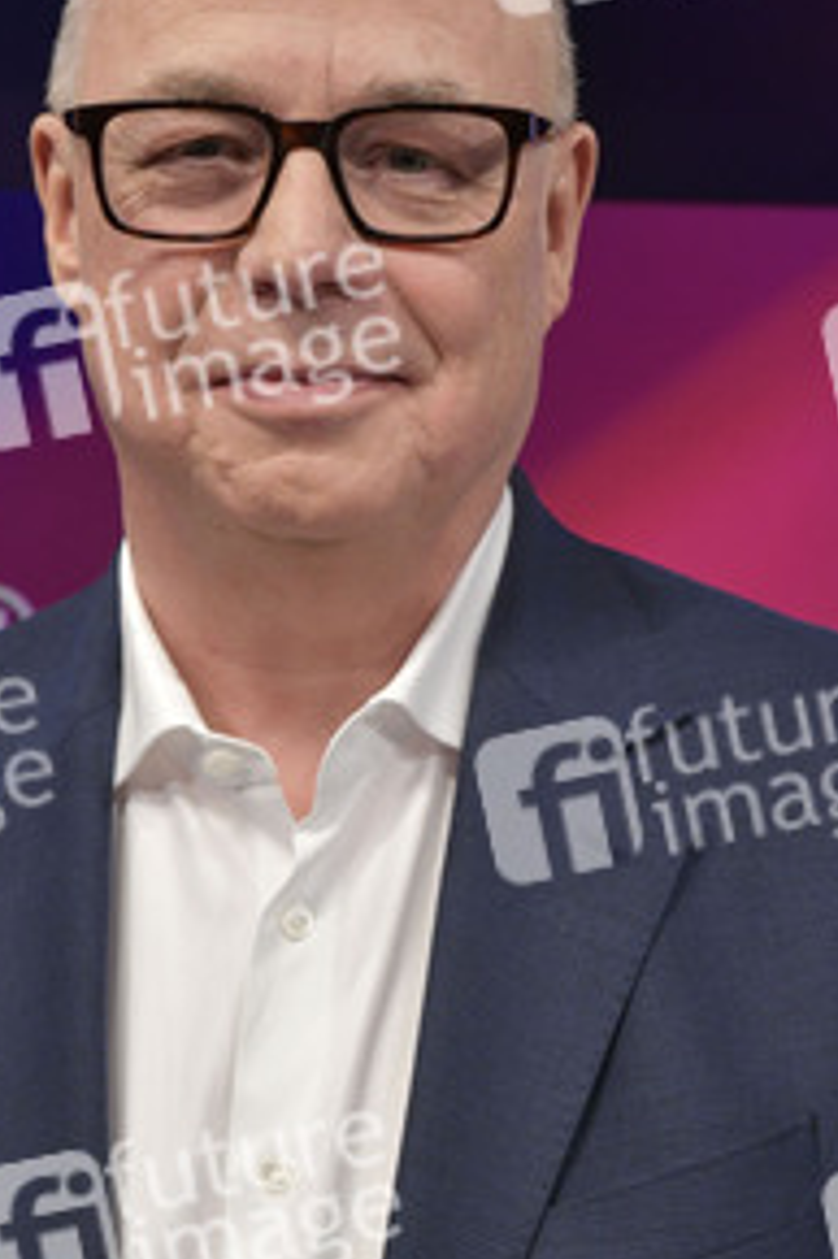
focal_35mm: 69
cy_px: 564
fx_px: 2412
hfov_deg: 19.7
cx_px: 304
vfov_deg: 29.2
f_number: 6.3
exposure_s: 1/200
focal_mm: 50
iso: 2500
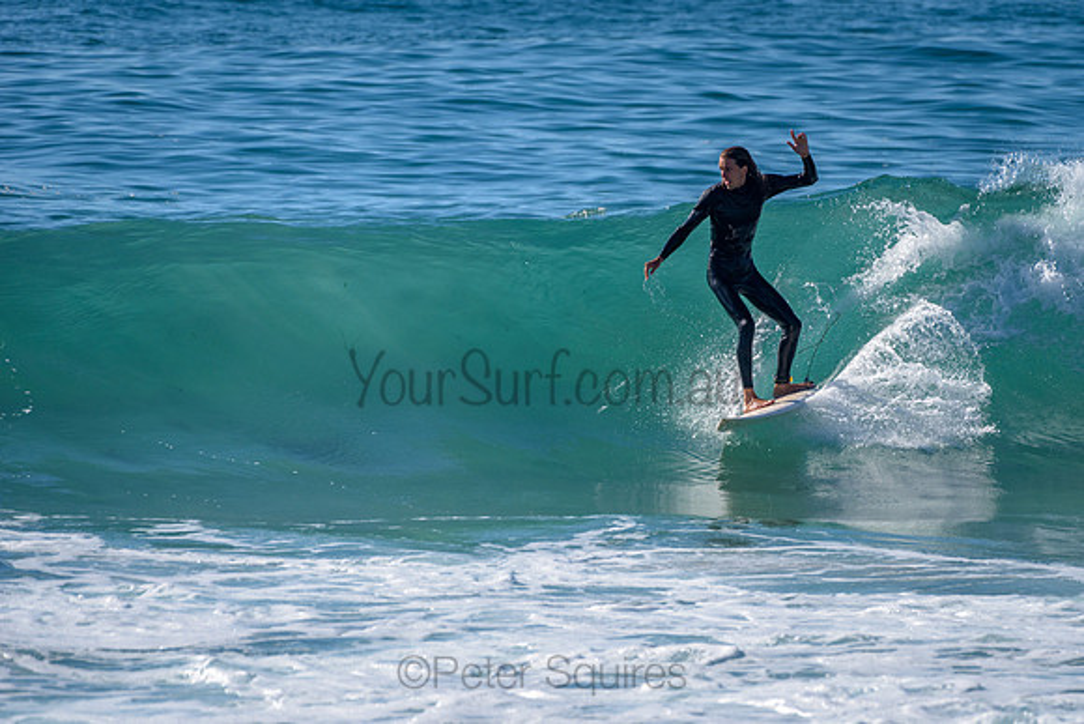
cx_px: 664
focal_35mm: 613
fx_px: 18456
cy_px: 343
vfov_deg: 2.2
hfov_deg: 3.4
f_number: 5.6
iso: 160
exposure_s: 1/2000
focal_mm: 500
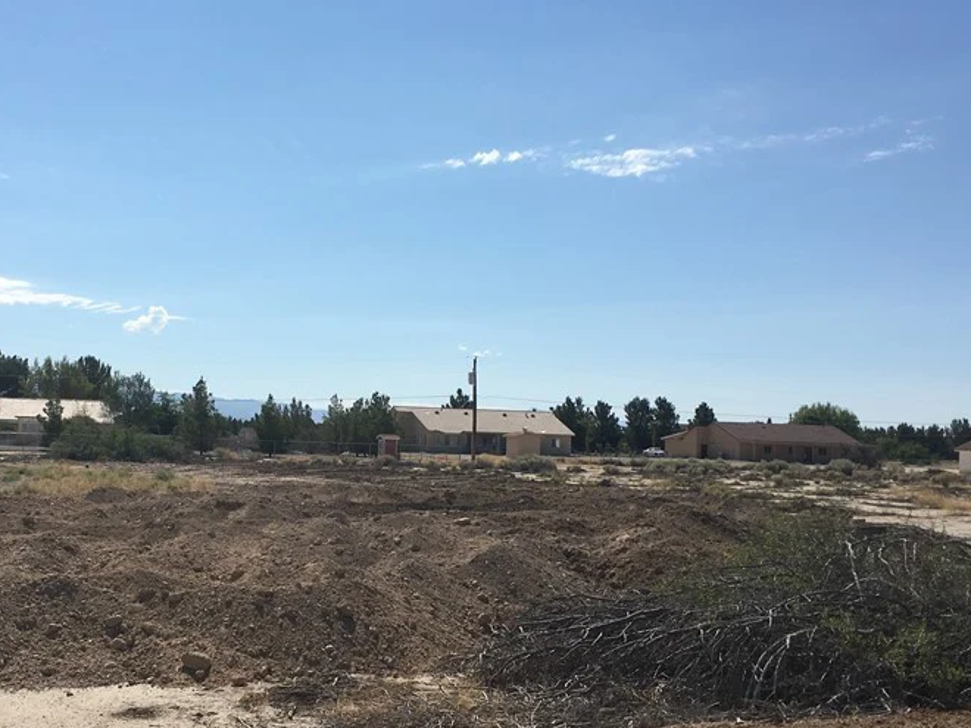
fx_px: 1262
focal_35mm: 45
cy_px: 424
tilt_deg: +1.1
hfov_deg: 41.6
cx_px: 334
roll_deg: -2.4
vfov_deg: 32.1
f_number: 2.2
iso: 25
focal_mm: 4.15
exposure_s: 1/2849
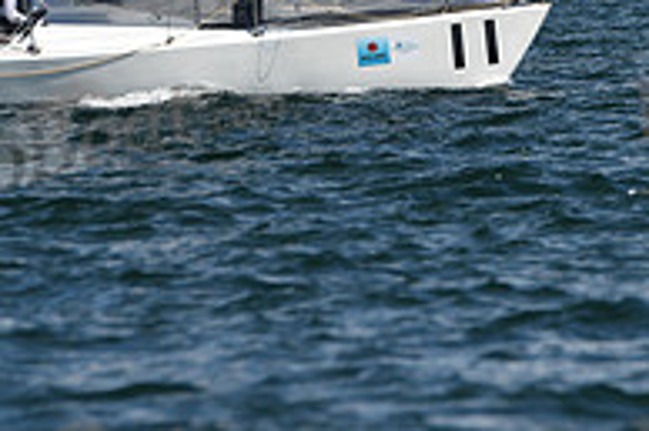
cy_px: -68
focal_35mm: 598
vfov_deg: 2.3
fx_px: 10771
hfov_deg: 3.5
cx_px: 462
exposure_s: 1/1000
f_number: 5.6
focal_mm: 200
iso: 250
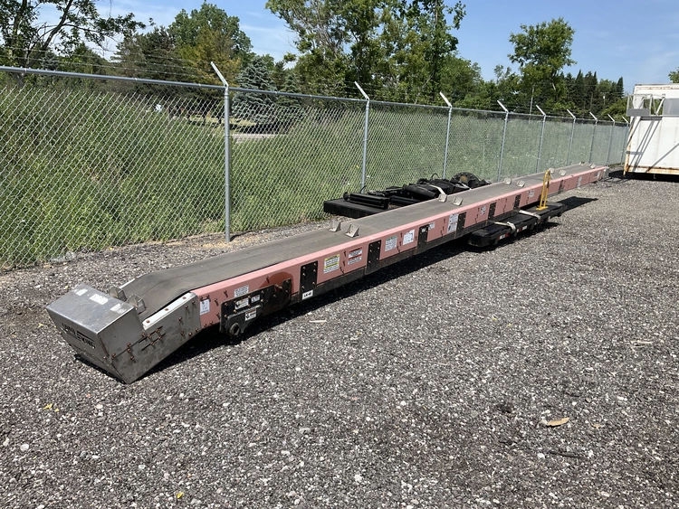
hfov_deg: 61.6
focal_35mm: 29
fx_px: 569
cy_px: 254
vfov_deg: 48.3
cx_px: 340
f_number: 1.8
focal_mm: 3
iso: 25
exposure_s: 1/1984
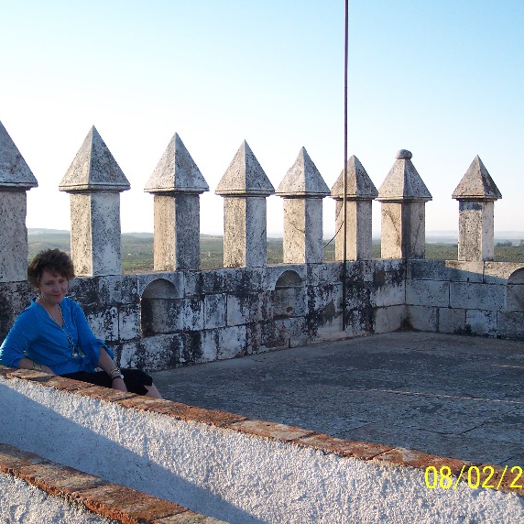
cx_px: 236
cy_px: 271
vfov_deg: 36.1
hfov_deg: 36.0
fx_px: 805
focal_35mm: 47
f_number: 2.8
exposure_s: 1/700
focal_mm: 8
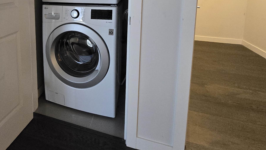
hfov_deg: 71.1
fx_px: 169
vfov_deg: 42.0
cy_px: 4
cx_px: 66
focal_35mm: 24
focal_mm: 1.7
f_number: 2.2
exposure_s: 1/60
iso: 1000
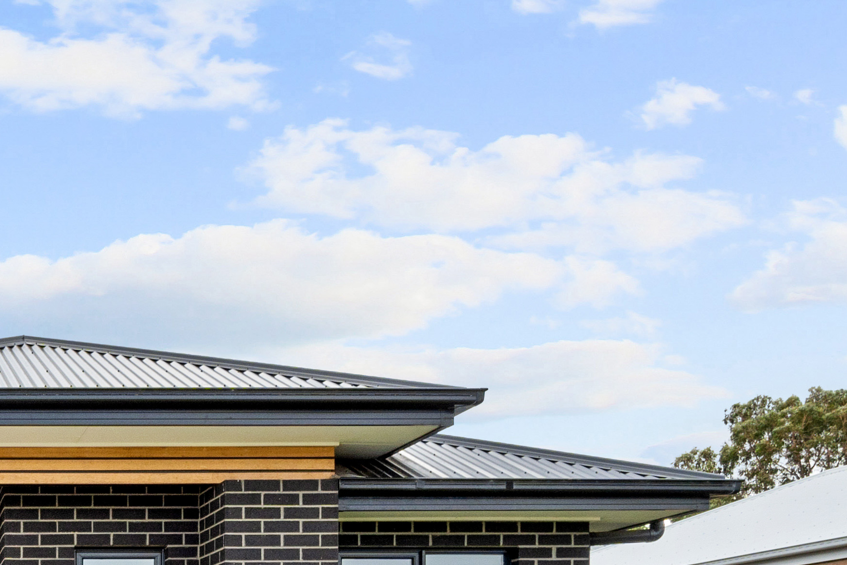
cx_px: -123
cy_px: 725
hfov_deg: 32.3
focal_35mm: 53
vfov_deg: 22.9
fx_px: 1247
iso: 100
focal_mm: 10
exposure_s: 1/160
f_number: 8
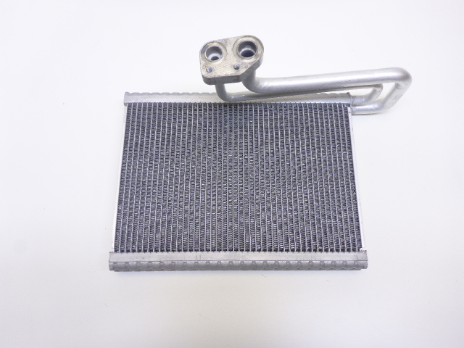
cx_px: 232
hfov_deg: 63.4
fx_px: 375
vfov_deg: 49.7
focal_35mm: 28
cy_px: 174
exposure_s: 1/60
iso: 160
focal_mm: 4.9
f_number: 3.3
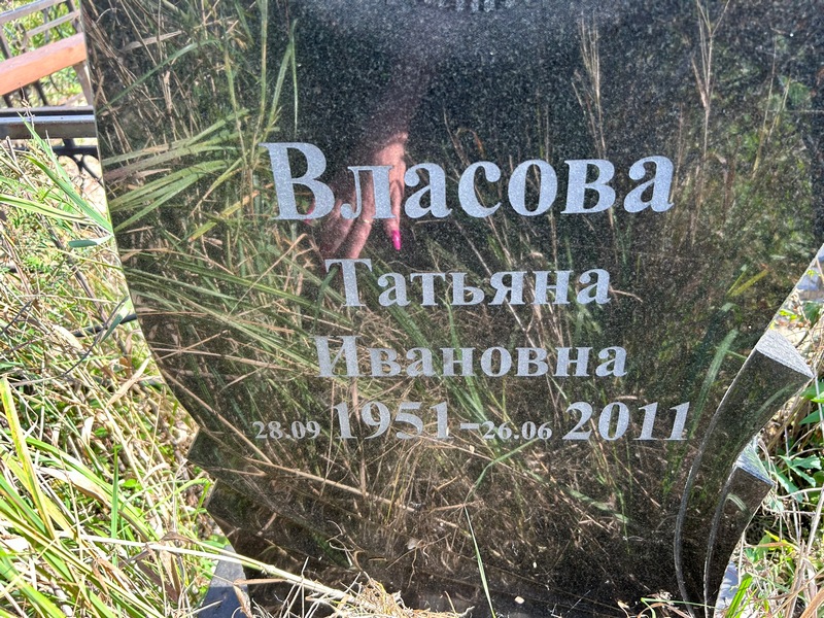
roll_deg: +3.9
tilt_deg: -34.3
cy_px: 309
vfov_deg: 53.1
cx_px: 412
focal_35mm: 26
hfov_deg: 67.3
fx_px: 619
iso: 40
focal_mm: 5.7
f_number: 1.5
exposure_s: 1/195
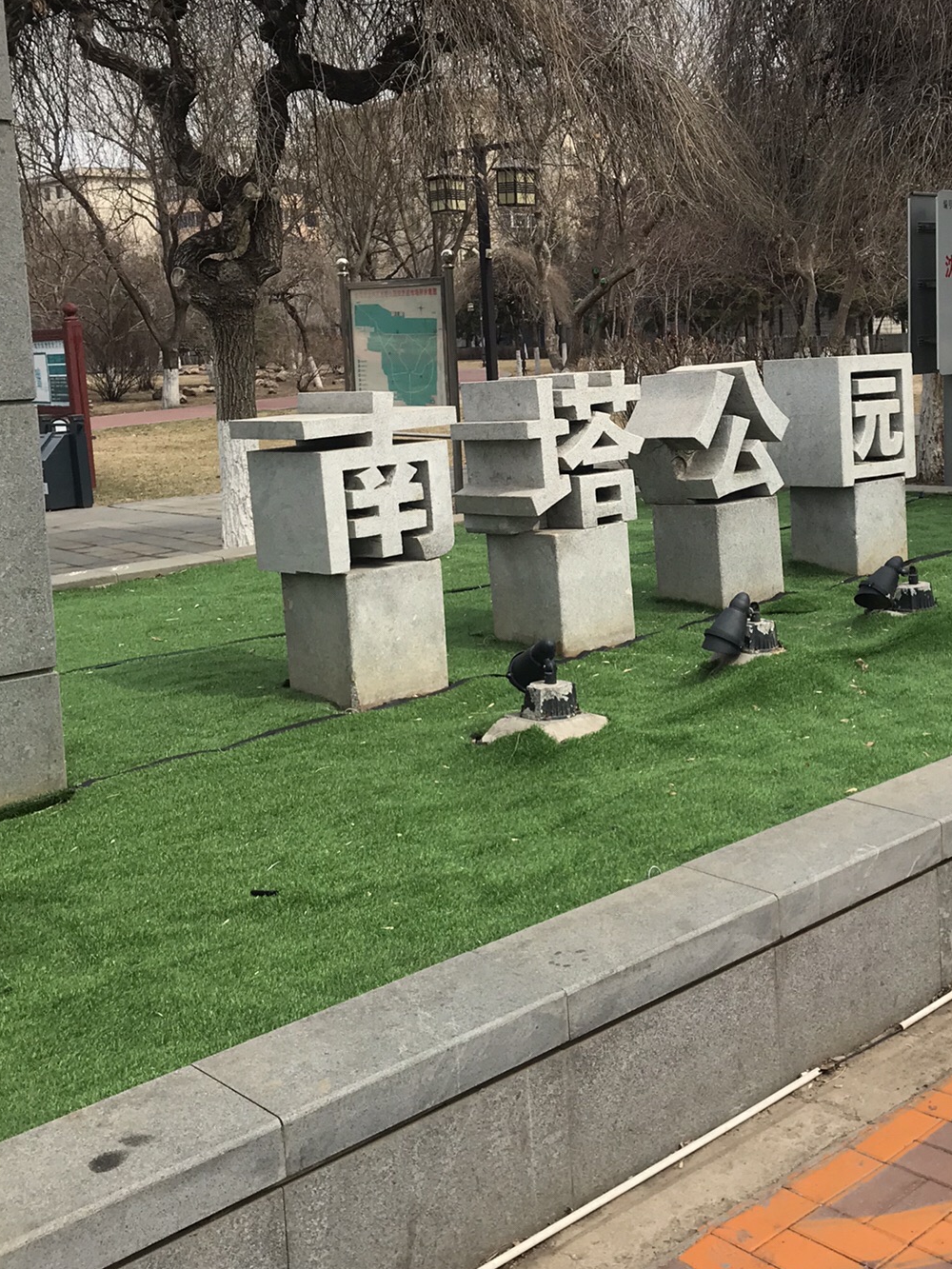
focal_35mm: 42
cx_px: 664
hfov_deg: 33.9
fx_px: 1540
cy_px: 523
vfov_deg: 44.6
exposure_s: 1/1880
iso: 20
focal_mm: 3.99
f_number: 1.8
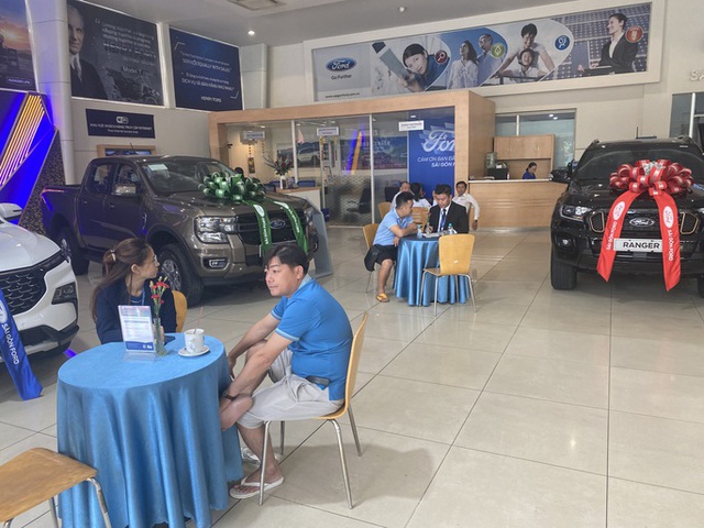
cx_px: 352
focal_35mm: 26
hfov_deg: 67.3
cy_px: 264
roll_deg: +1.8
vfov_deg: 53.1
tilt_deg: -9.2
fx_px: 529
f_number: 1.8
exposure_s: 1/116
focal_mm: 4.25
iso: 125
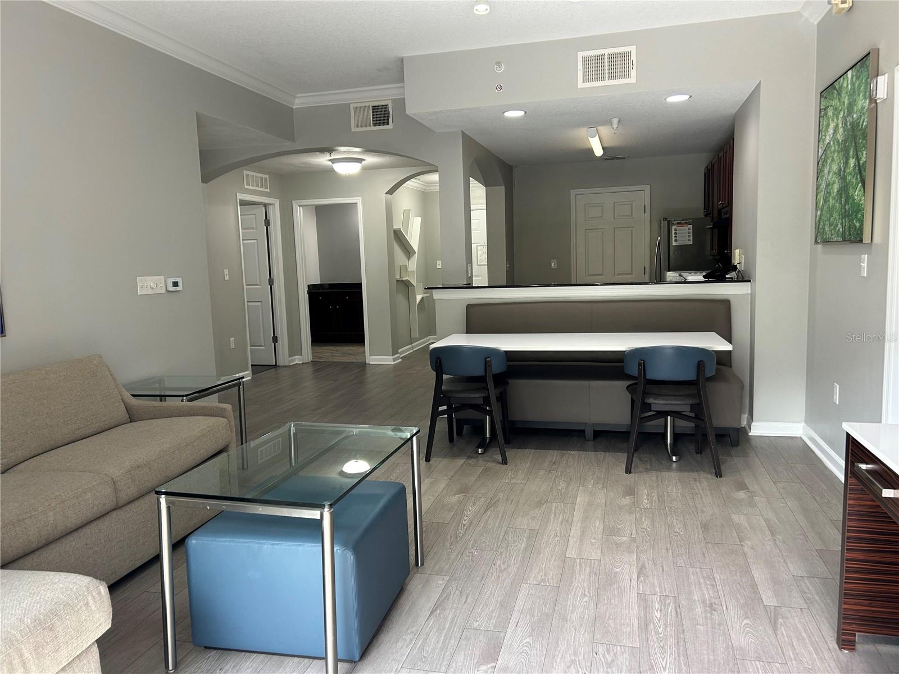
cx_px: 450
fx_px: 675
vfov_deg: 53.1
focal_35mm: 26
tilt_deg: -6.4
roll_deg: +2.4
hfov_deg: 67.3
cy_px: 337
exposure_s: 1/120
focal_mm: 5.7
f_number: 1.5
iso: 80
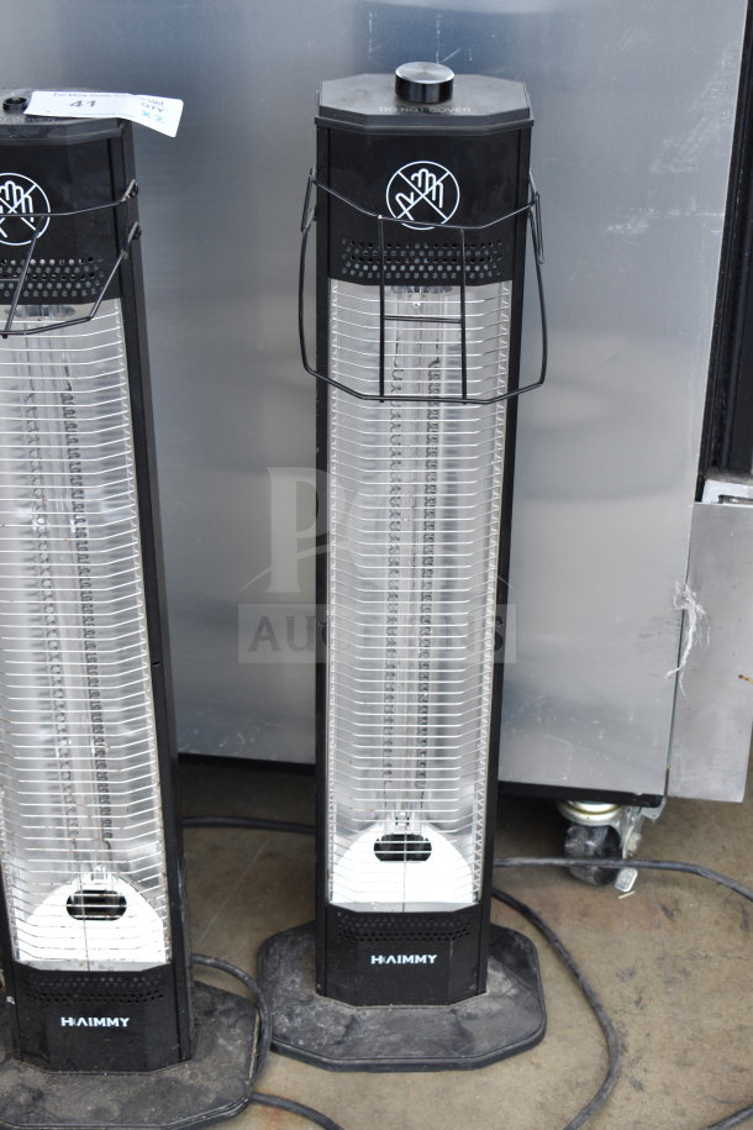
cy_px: 565
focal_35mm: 72
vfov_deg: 28.1
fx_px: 2259
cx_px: 376
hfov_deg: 18.9
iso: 200
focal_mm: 48
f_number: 5.3
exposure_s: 1/125
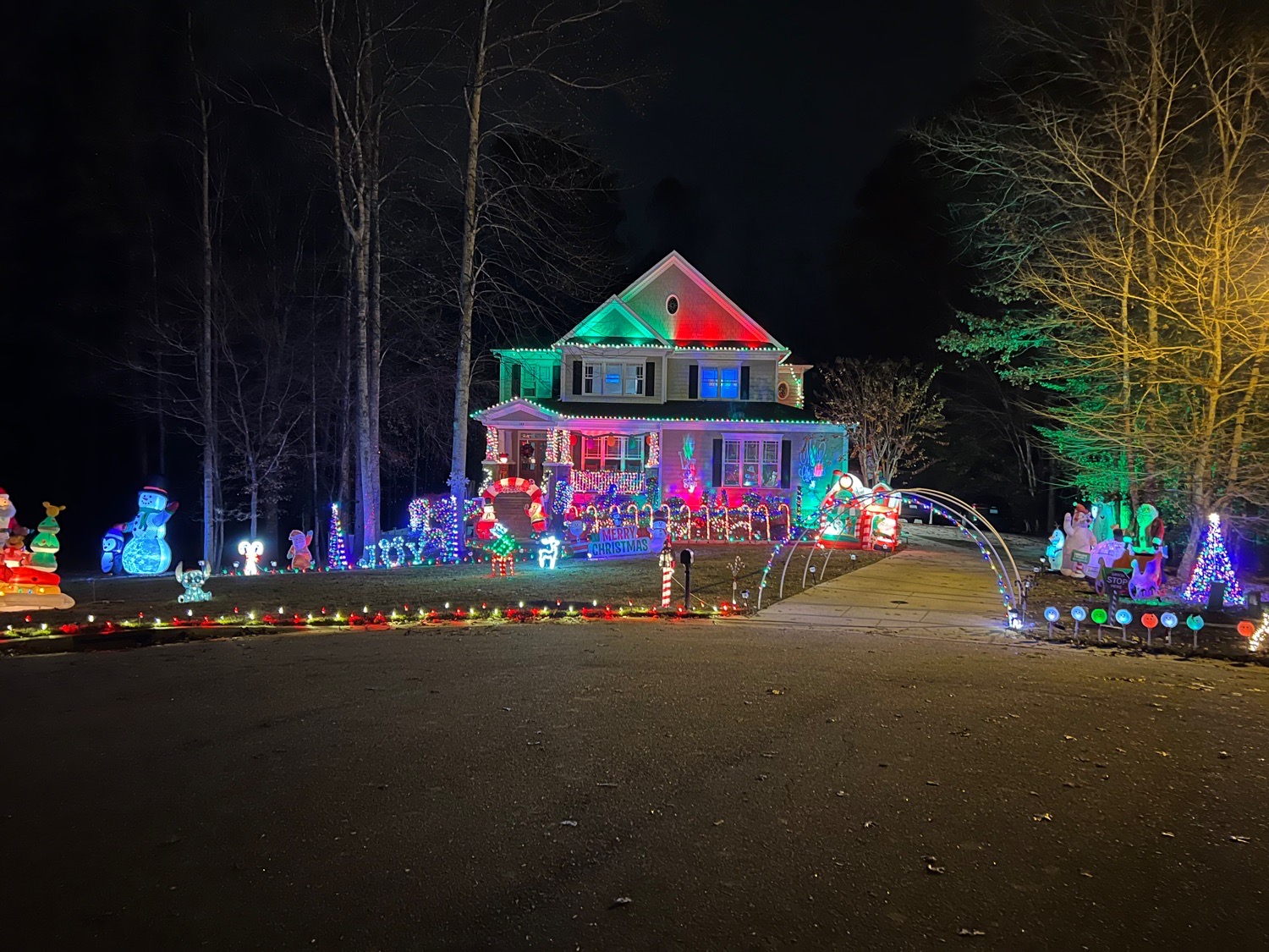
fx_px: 953
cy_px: 476
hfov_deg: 67.3
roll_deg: -1.4
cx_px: 634
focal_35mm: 26
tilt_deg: -1.4
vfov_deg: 53.1
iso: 640
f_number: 1.5
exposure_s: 1/9
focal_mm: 5.7
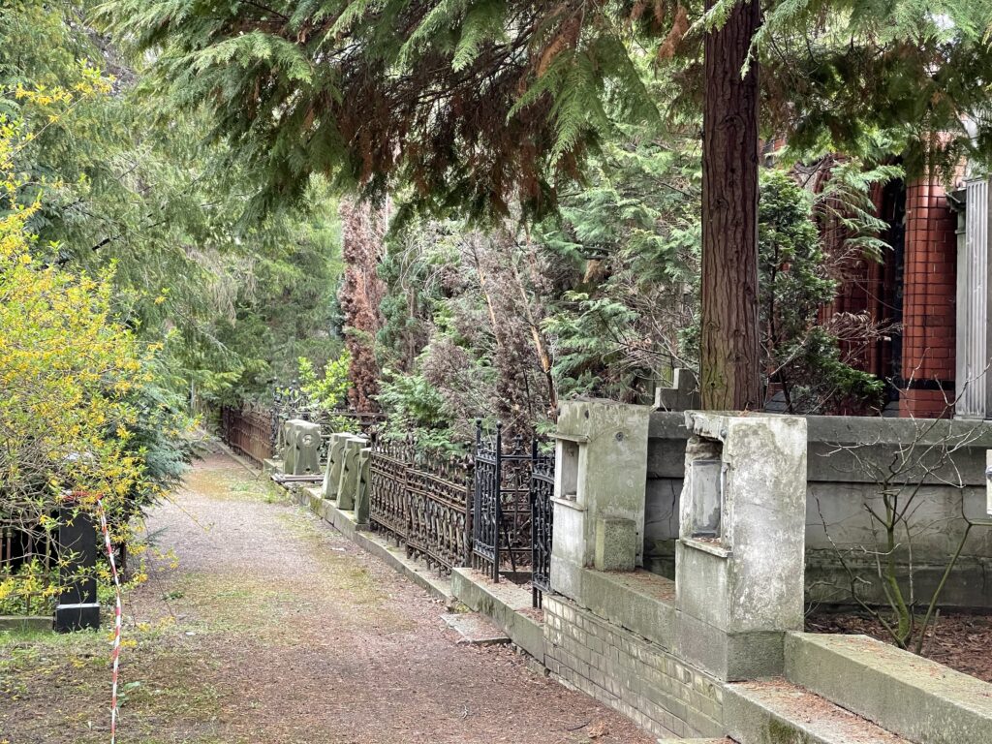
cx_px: 496
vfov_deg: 22.9
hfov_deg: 30.3
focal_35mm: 64
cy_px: 372
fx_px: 1834
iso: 160
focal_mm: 7.5
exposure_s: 1/121
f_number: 2.2
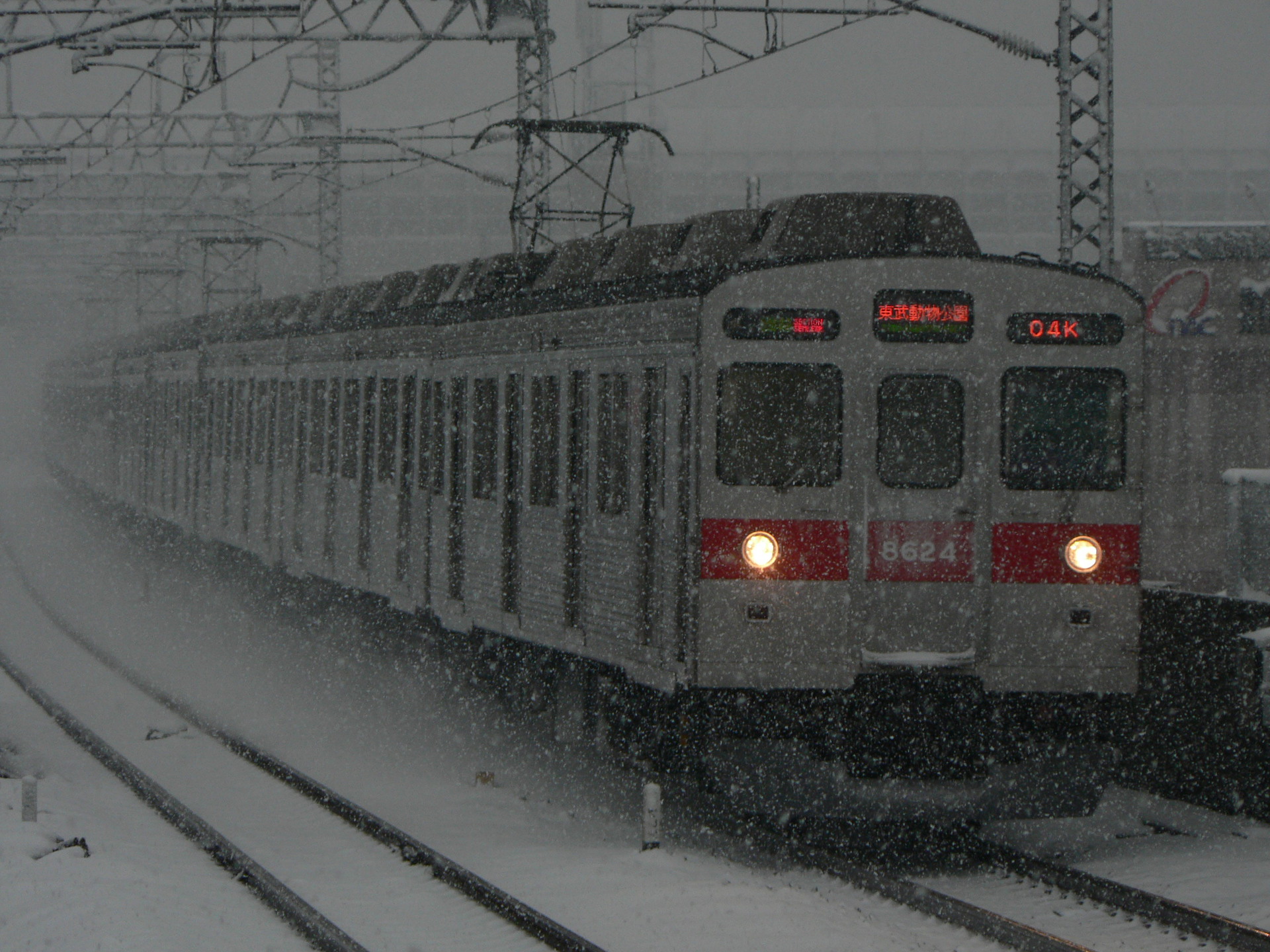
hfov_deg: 8.5
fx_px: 8548
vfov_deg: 6.4
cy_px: 476
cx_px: 635
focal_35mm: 233
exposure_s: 1/320
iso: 80
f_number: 3.3
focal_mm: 38.9
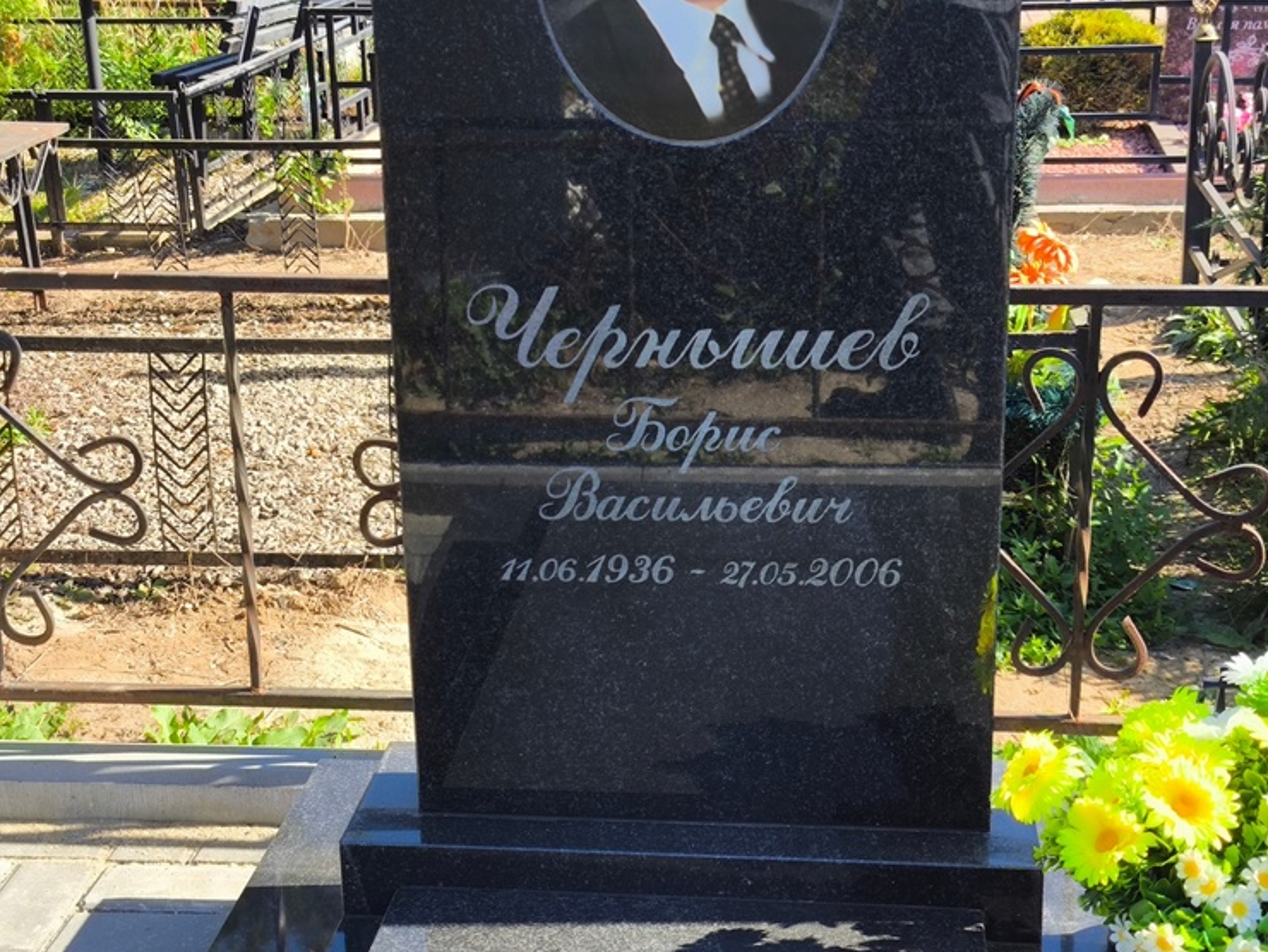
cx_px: 652
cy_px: 473
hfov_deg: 35.5
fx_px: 1979
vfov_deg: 27.1
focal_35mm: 54
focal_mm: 4.71
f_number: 1.7
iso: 50
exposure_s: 1/438
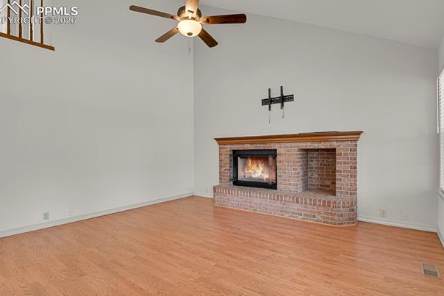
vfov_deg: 67.4
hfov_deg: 90.0
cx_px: 221
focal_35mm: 18
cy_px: 155
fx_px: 222
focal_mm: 17
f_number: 8
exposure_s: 1/20
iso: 12800
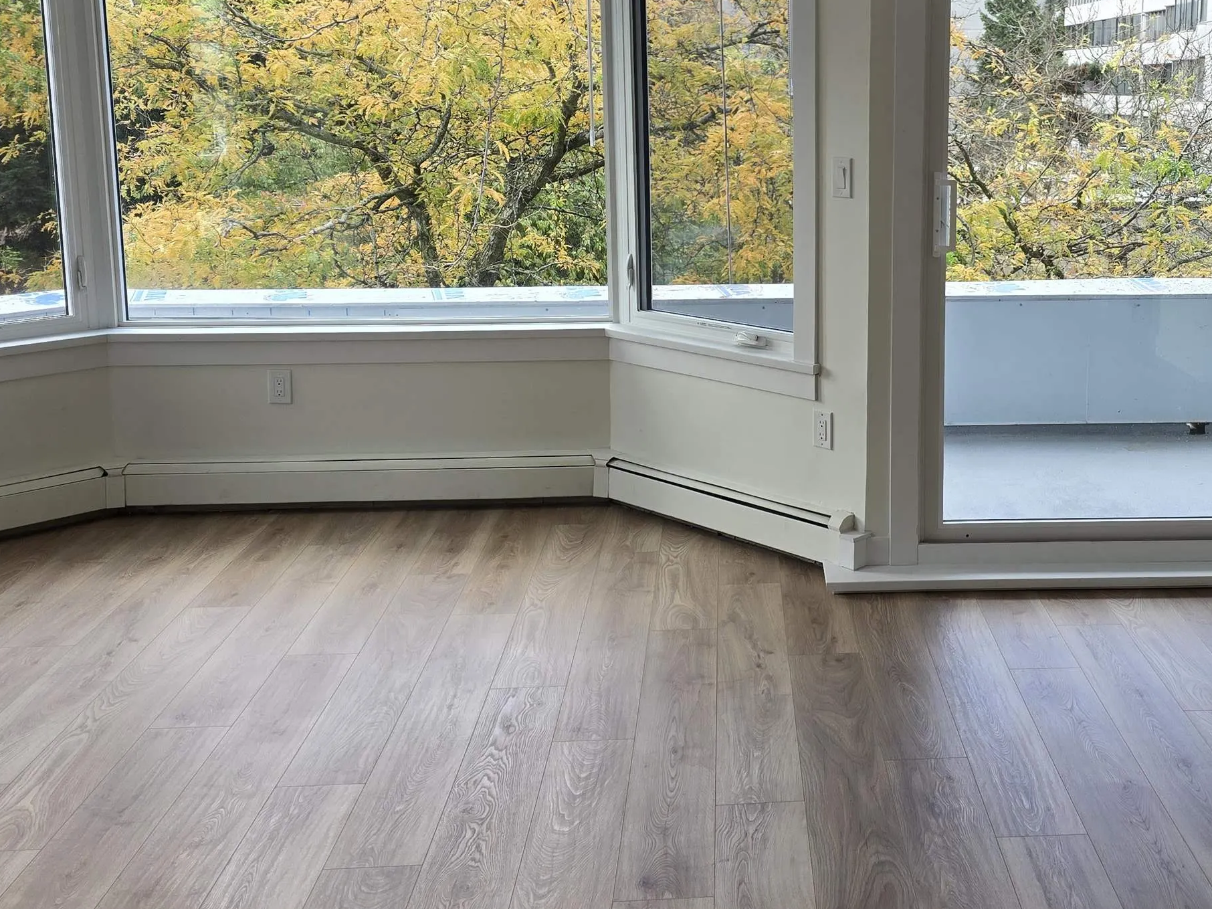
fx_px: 1365
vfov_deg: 36.5
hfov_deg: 46.8
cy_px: 308
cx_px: 839
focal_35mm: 39
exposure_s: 1/180
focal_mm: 6.3
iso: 64
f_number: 1.7
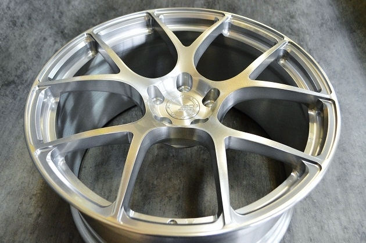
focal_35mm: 30
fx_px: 305
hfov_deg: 62.0
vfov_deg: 43.5
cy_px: 122
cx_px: 183
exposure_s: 1/100
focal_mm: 20
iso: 3200
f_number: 5
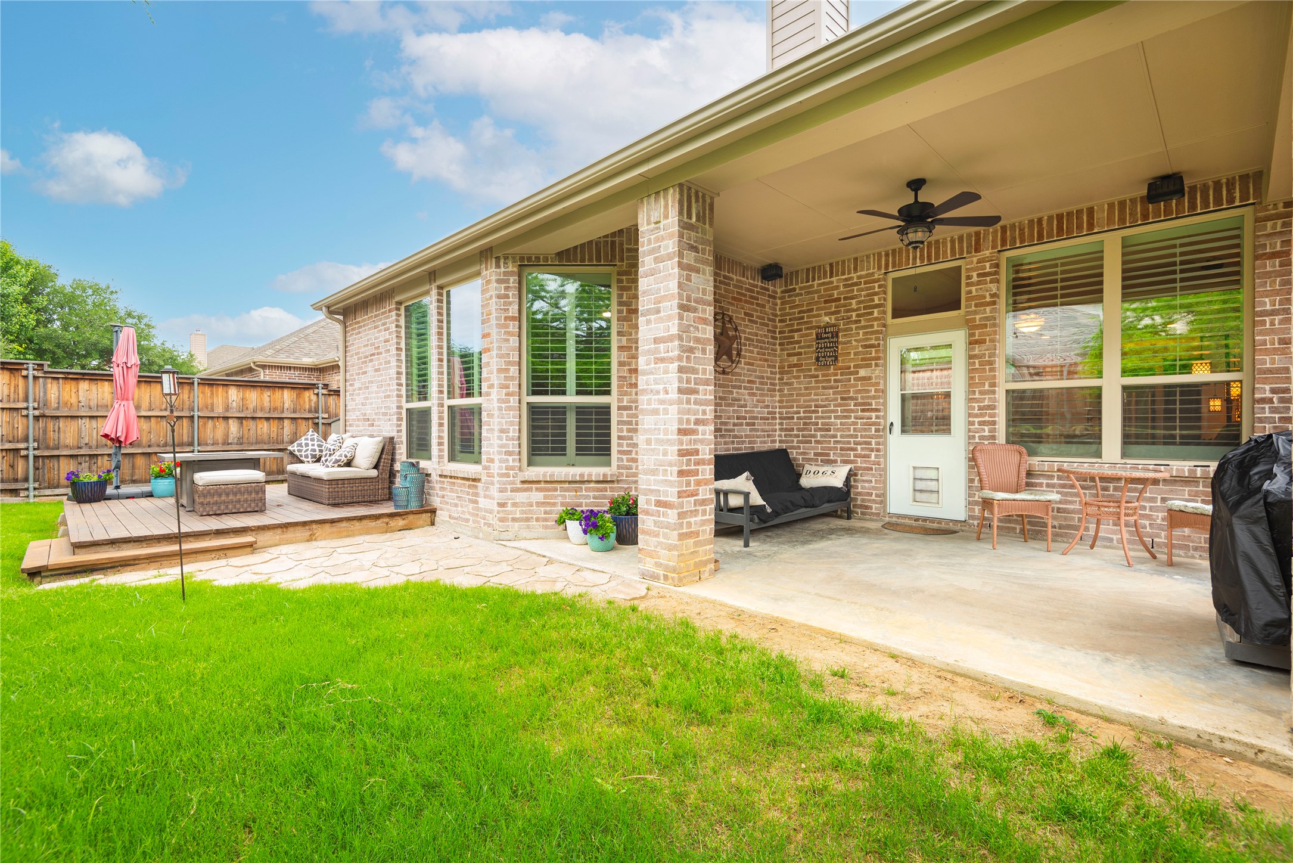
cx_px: 646
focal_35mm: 16
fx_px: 575
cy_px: 432
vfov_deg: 73.8
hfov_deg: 96.7
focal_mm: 16
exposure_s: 1/13
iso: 100
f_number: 7.1
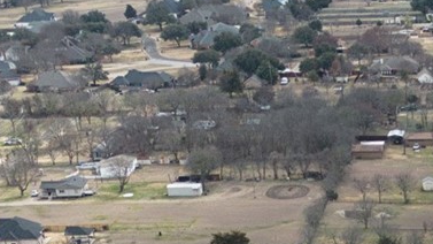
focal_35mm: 142
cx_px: 694
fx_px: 1630
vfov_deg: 7.9
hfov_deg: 14.0
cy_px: 602
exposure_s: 1/1000
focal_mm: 6.72
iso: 140
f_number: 1.7
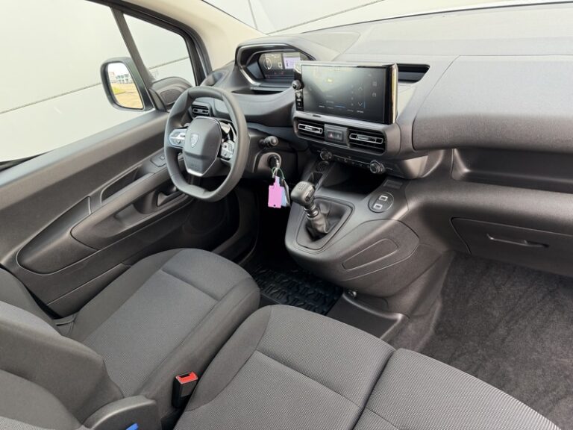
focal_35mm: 24
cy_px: 215
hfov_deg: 71.6
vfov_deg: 56.8
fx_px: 397
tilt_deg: -33.0
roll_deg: +17.3
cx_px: 286
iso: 200
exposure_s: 1/176
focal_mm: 6.76
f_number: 1.78
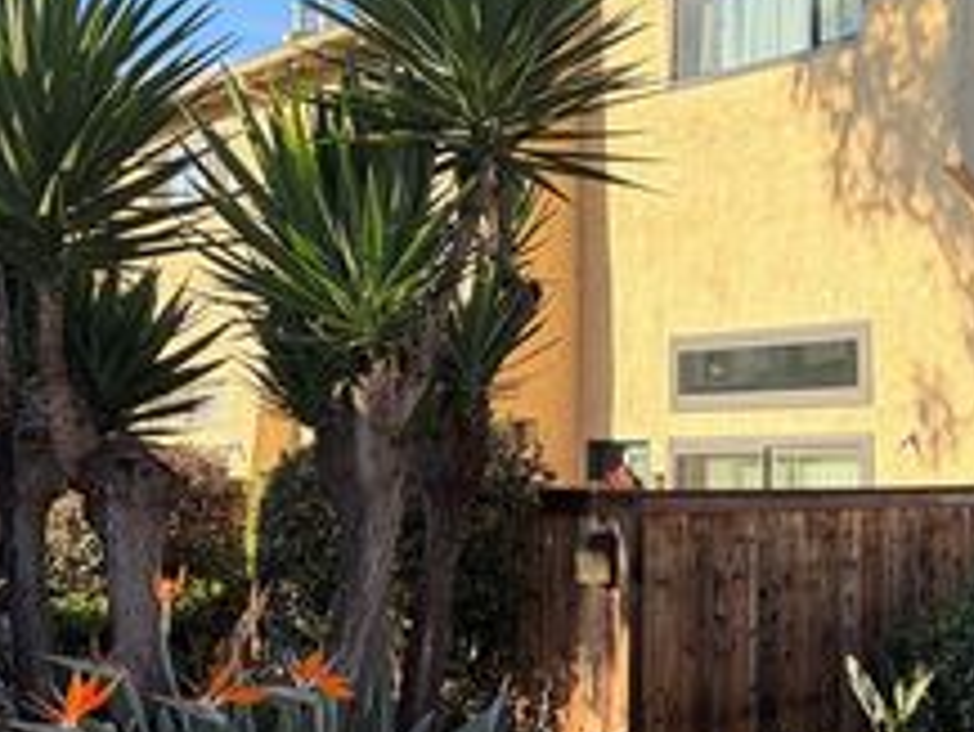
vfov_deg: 24.4
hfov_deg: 29.3
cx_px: 1046
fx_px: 1689
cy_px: 415
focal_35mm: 60
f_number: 1.6
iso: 64
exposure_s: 1/1155
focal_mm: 5.96
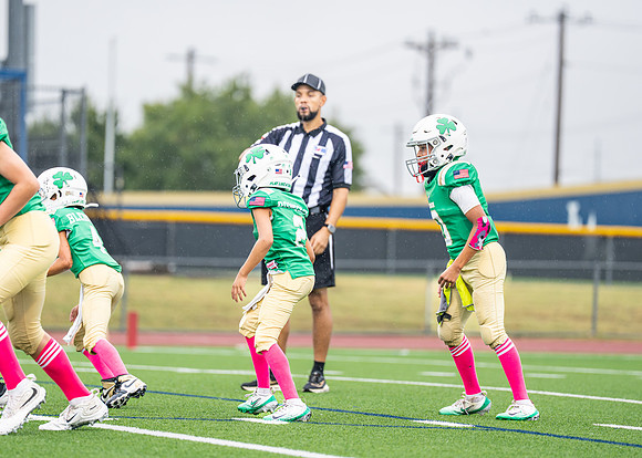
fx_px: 4682
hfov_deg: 7.8
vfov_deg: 5.6
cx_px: 291
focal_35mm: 257
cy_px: 231
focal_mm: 200
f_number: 2.8
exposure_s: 1/1000
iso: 500
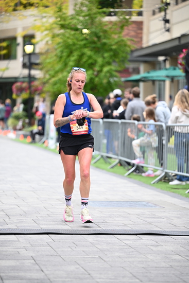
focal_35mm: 130
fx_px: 1023
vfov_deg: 15.8
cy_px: 142
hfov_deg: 10.6
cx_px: 94
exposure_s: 1/1600
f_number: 2.8
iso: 1250
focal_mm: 130
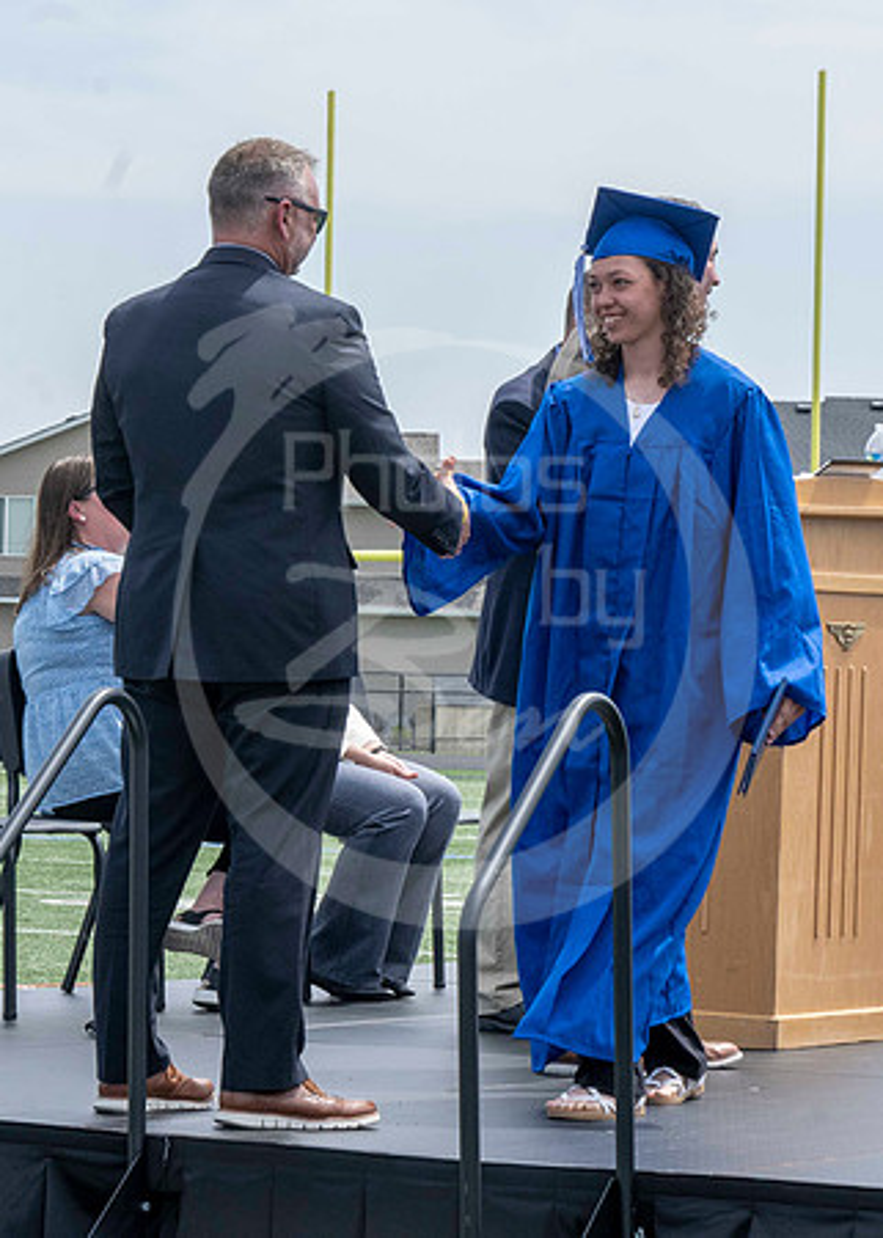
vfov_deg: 12.5
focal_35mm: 161
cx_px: 192
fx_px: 5647
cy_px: 361
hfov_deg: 8.9
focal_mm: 70
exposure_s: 1/250
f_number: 13
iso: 200
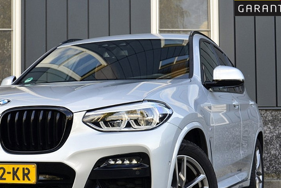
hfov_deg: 24.6
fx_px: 640
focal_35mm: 82
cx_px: 85
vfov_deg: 16.6
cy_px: 129
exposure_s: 1/80
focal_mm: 34
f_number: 8
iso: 400
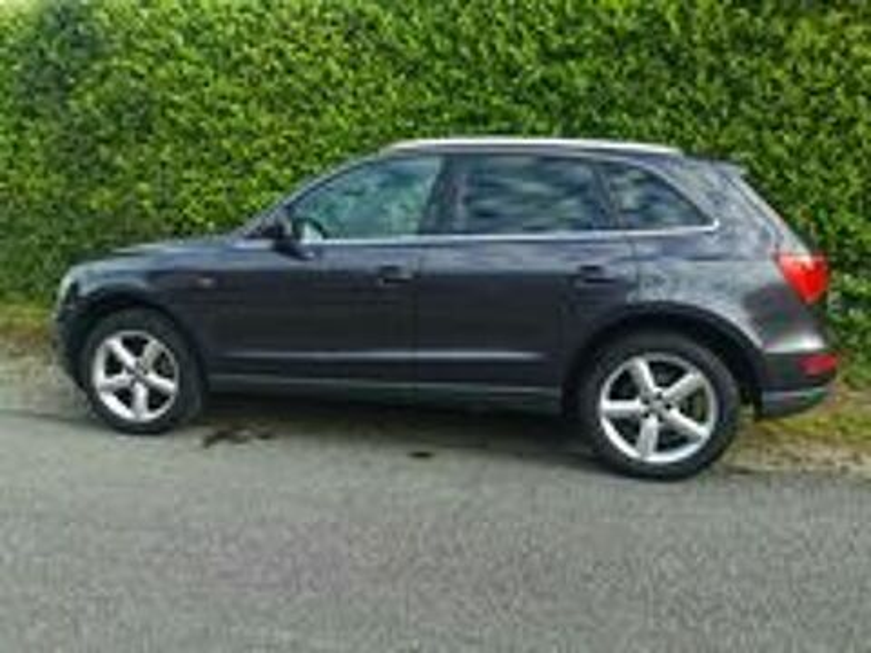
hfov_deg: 65.3
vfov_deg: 51.4
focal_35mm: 27
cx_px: 436
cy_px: 326
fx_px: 679
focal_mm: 5.56
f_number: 1.6
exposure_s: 1/627
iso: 50
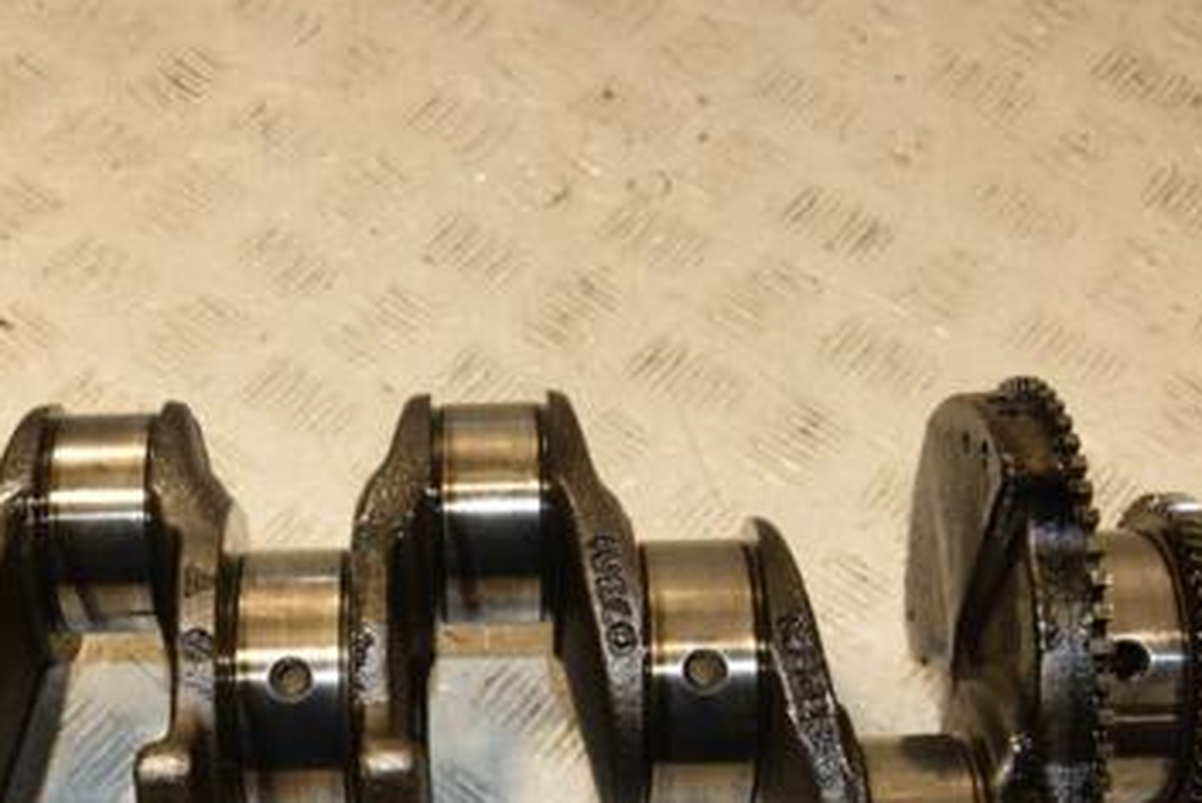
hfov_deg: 31.1
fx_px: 2133
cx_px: 362
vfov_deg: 21.0
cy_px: 649
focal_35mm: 64
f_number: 7.1
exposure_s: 1/200
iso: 800
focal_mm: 25
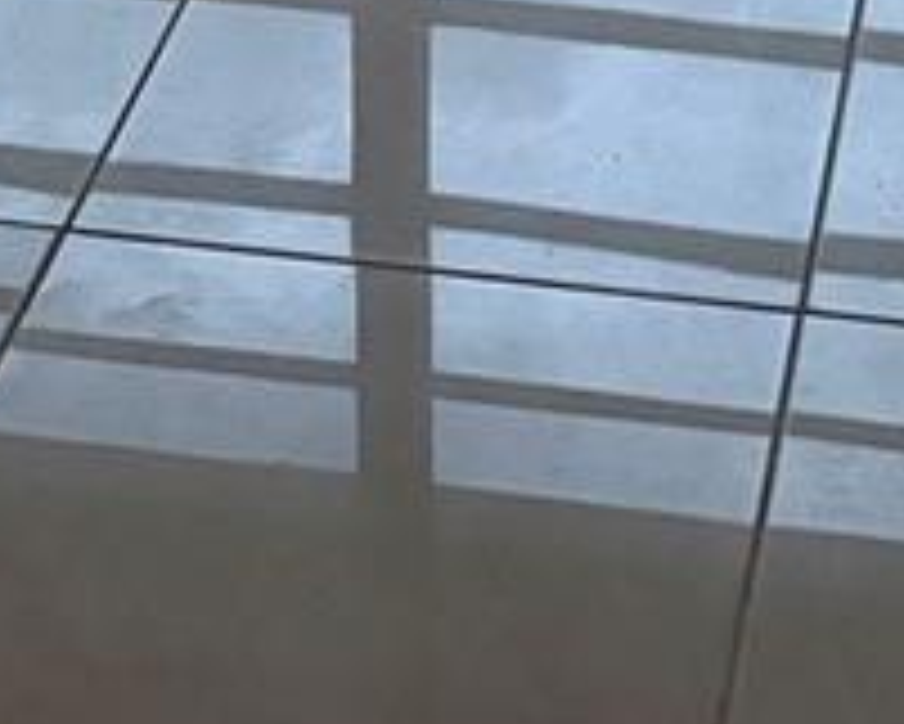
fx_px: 3748
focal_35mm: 140
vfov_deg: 8.8
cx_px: 598
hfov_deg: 13.7
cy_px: -1542
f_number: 1.78
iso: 800
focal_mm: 6.76
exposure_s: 1/40
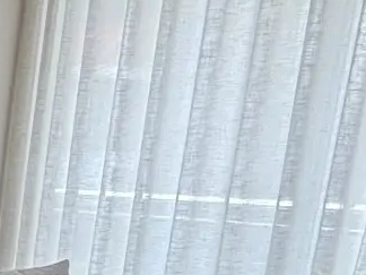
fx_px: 878
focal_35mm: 83
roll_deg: -0.2
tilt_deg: -10.6
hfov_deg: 14.5
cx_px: -530
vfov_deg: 17.2
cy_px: 297
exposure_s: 1/120
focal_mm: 2.22
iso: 80
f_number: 2.2
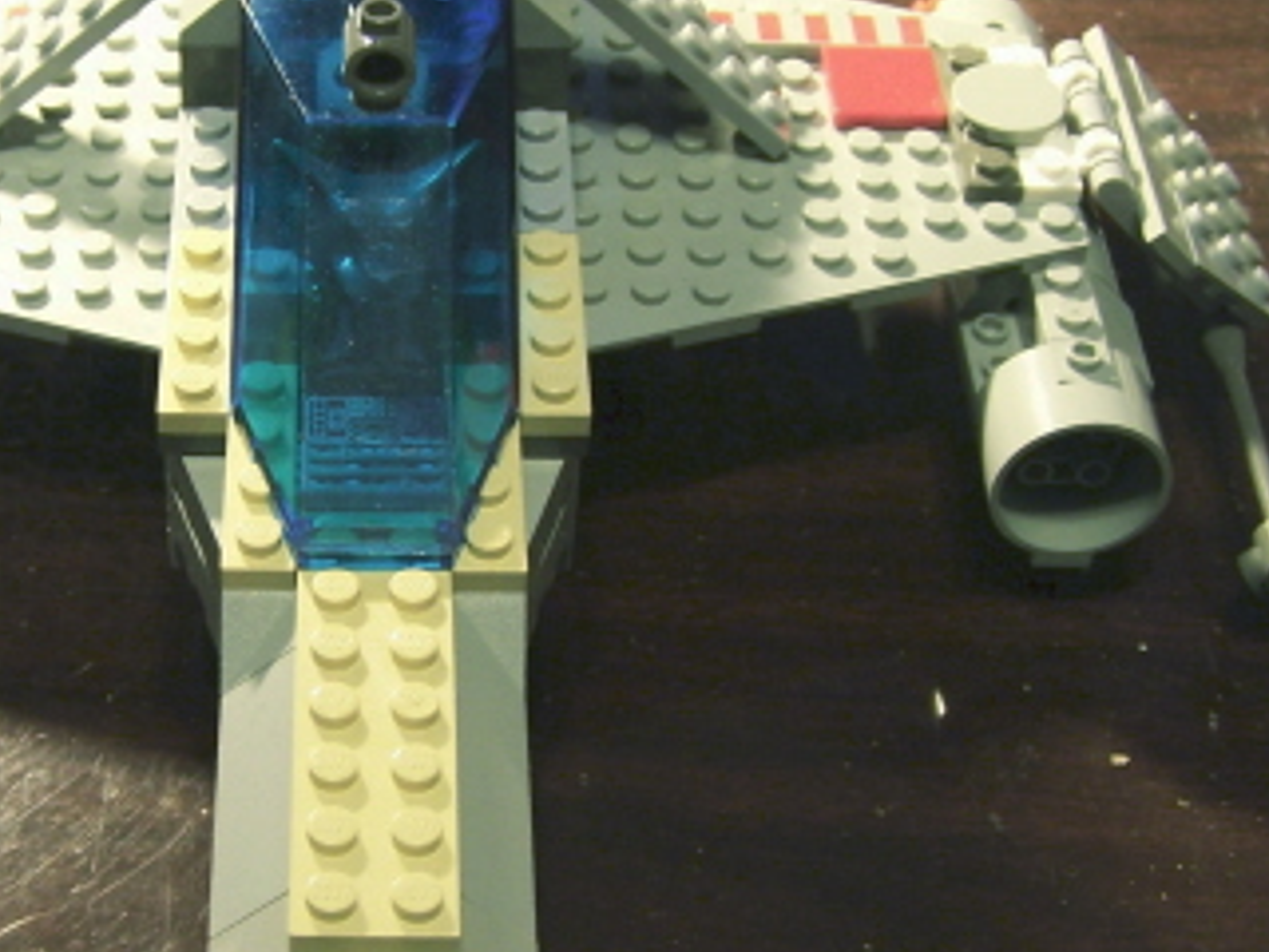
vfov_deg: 19.4
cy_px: 520
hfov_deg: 25.4
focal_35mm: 76
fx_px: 2786
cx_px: 369
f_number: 2.8
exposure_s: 1/8
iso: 140
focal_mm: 6.3
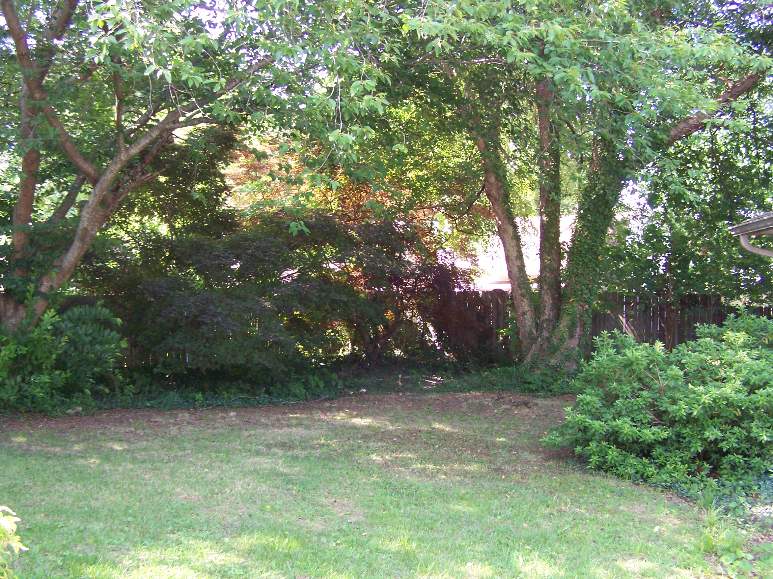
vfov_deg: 33.6
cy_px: 318
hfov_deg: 43.8
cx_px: 352
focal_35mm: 43
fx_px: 960
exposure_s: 1/80
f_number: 2.8
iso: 160
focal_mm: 6.3
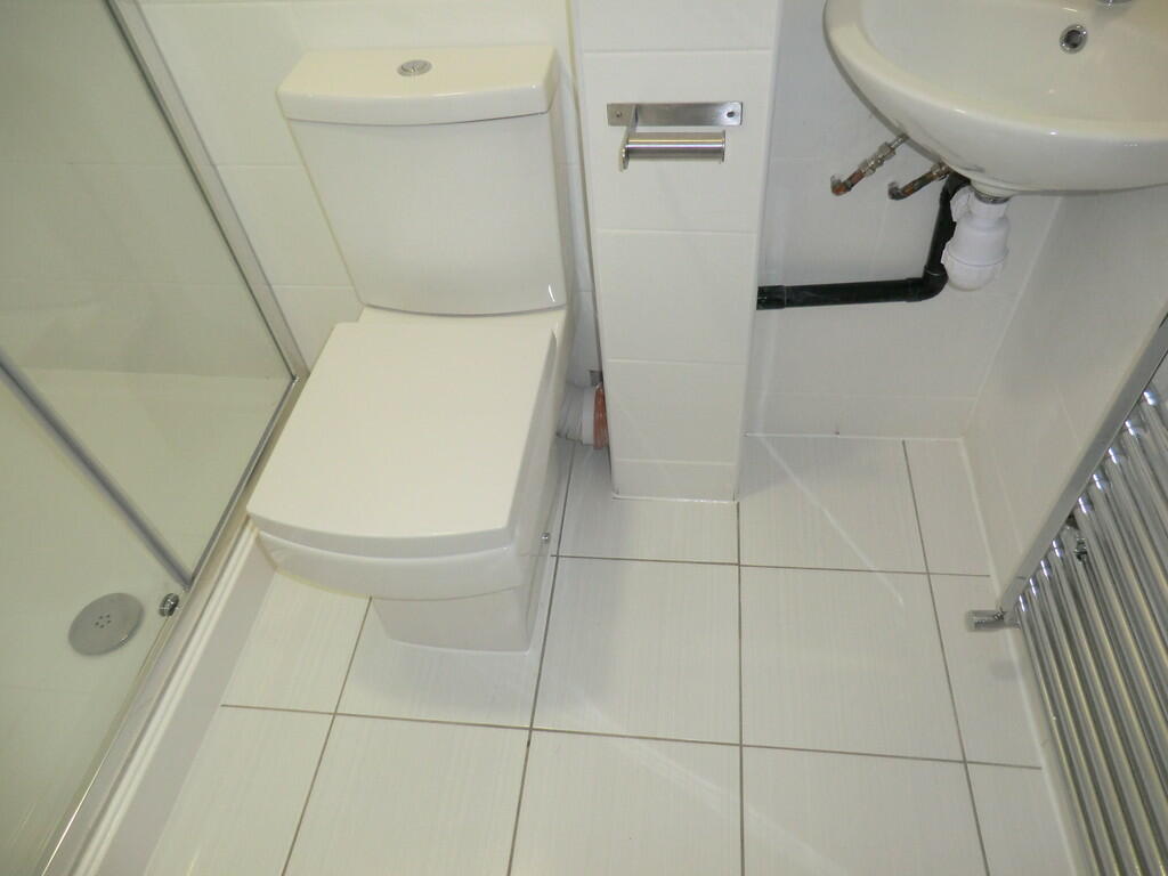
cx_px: 584
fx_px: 810
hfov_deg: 71.6
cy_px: 438
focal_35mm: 24
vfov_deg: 56.8
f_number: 3.2
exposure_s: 1/60
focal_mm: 4.3
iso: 250
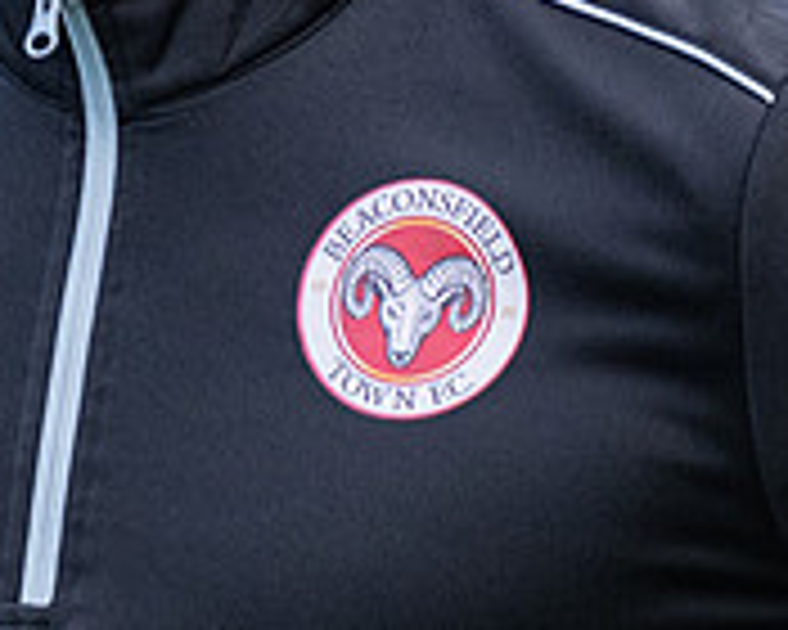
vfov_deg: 1.3
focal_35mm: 1152
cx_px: 400
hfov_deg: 1.7
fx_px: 26867
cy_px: -263
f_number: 4
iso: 800
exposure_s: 1/1250
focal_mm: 185
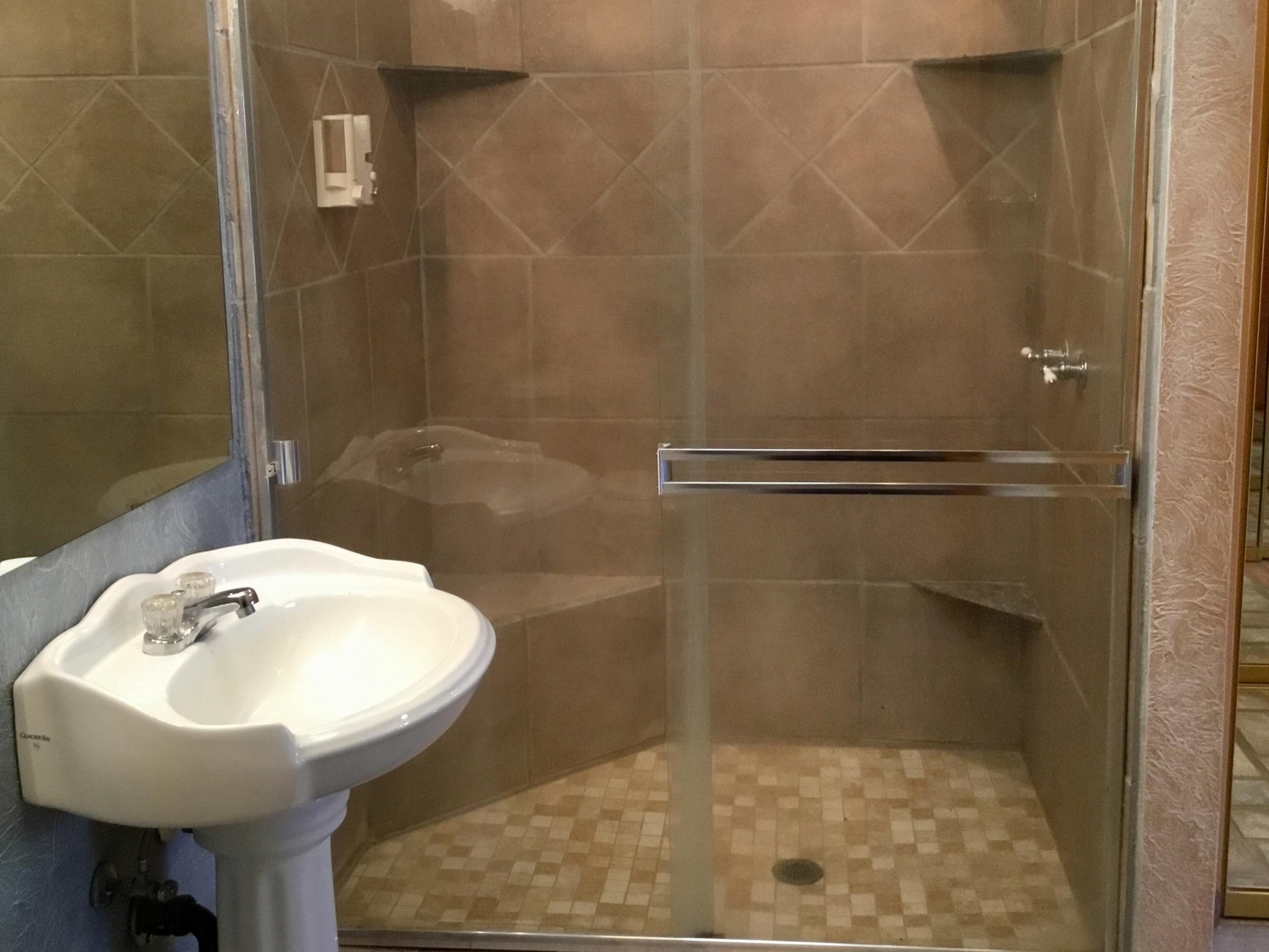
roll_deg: +0.8
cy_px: 405
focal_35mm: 38
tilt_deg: -9.3
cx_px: 668
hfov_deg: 48.9
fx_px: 1393
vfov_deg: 37.6
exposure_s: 1/30
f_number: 2.4
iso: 125
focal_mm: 3.3
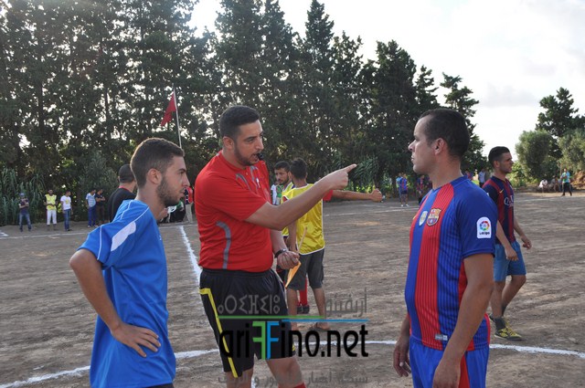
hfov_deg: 49.6
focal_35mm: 39
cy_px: 194
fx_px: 633
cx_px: 292
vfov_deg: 34.1
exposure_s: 1/250
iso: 200
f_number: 8
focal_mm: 26
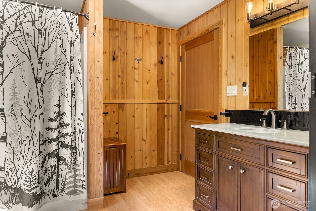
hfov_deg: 73.7
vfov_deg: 53.2
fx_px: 211
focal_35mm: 24
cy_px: 106
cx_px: 158
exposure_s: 1/30
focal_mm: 24
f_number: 2.8
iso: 400
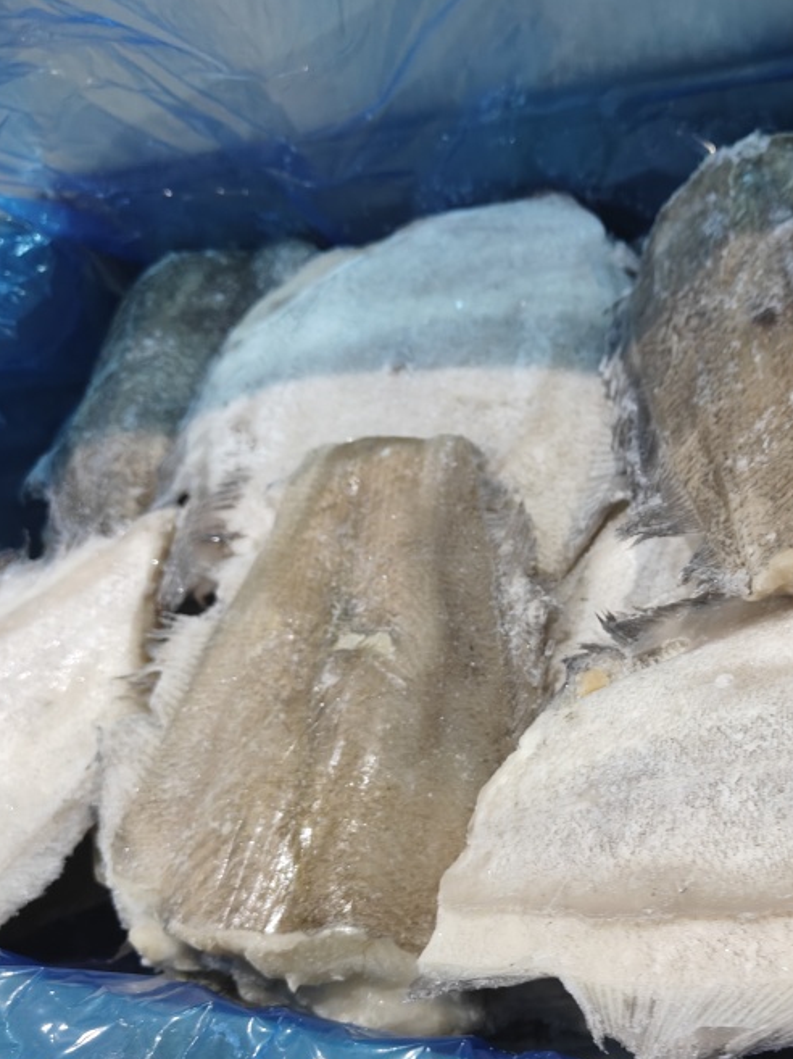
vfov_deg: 47.4
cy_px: 671
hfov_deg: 35.7
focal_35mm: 39
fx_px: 1192
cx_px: 627
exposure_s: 1/50
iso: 400
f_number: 1.8
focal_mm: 5.59
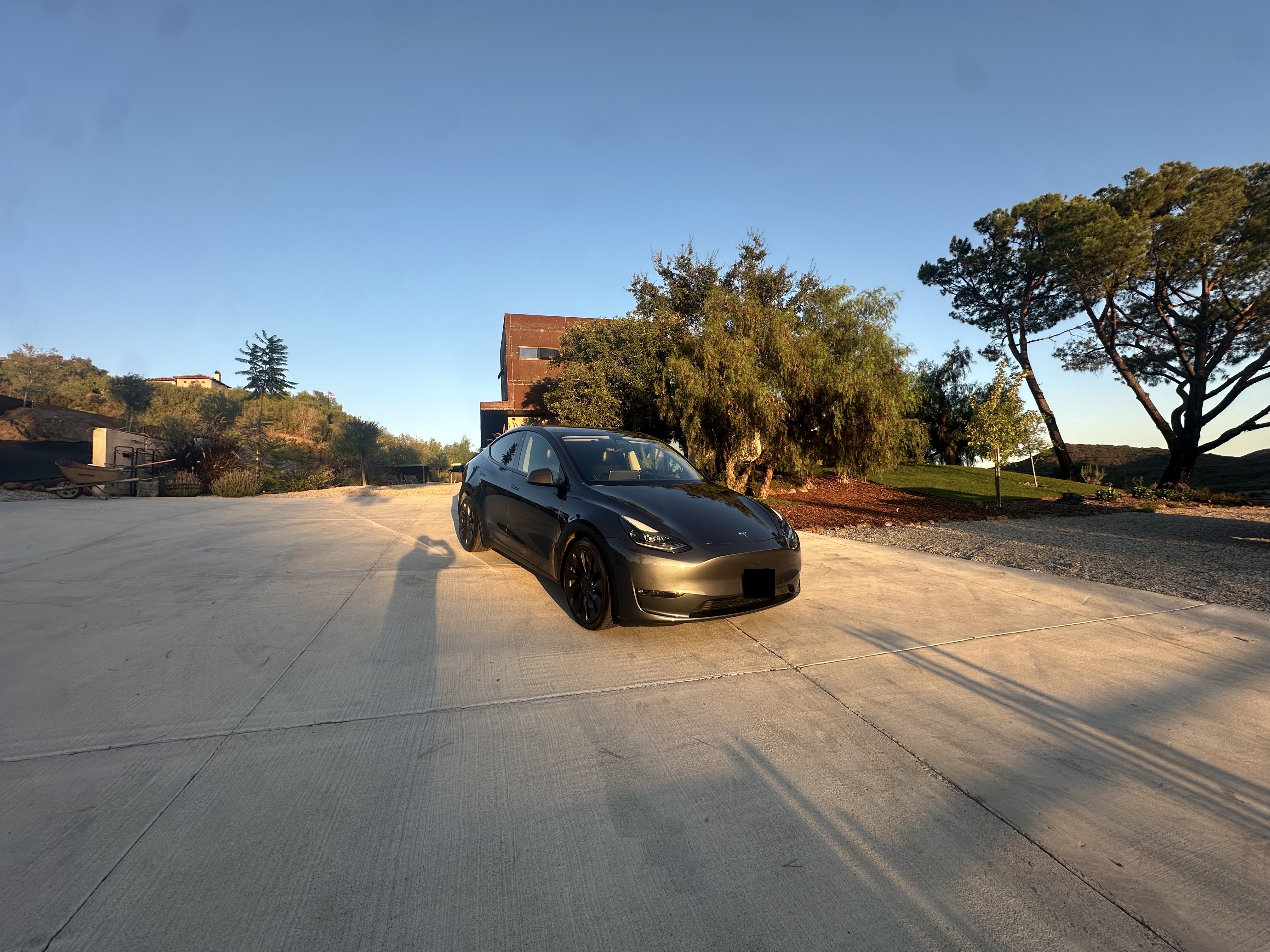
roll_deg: +2.1
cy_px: 476
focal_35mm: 14
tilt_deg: +2.7
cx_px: 635
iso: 40
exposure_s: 1/273
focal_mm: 2.22
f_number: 2.2
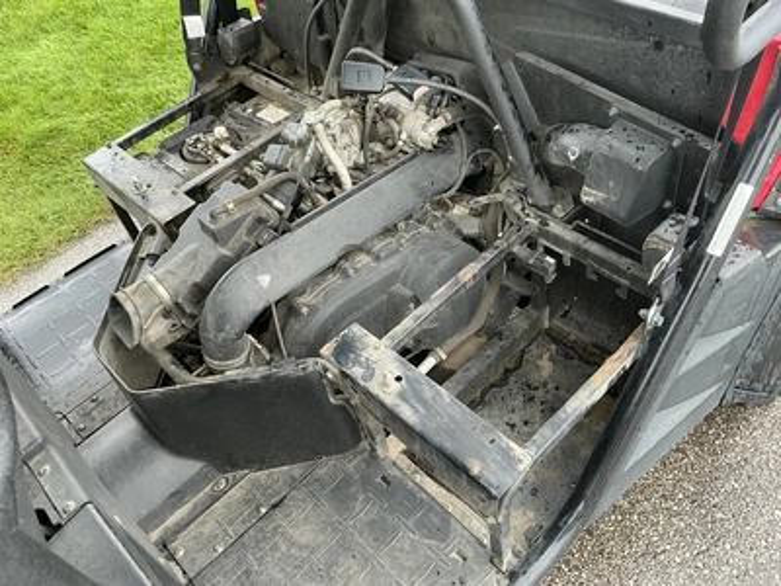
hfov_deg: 63.4
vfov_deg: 49.7
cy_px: 293
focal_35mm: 28
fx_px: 632
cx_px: 390
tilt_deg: -49.0
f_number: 1.8
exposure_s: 1/90
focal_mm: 3
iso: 64
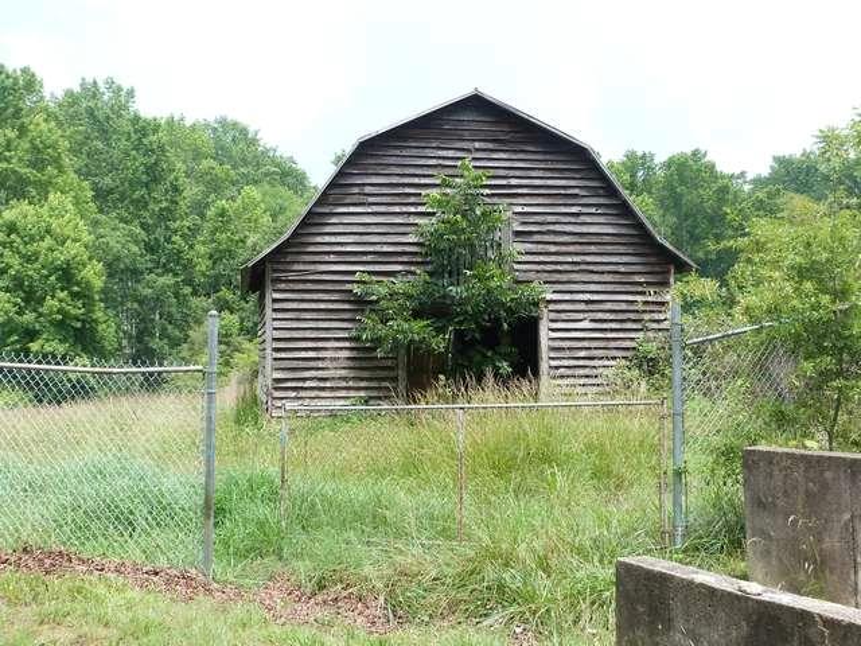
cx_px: 430
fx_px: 1094
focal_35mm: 44
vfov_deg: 32.9
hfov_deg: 42.9
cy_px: 323
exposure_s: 1/200
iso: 100
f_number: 4
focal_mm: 7.9
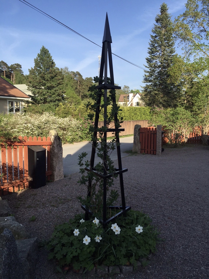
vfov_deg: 61.7
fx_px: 233
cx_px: 104
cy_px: 140
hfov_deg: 48.2
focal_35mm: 29
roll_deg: +0.6
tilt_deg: -5.8
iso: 32
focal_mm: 4.15
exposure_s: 1/1199
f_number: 2.2
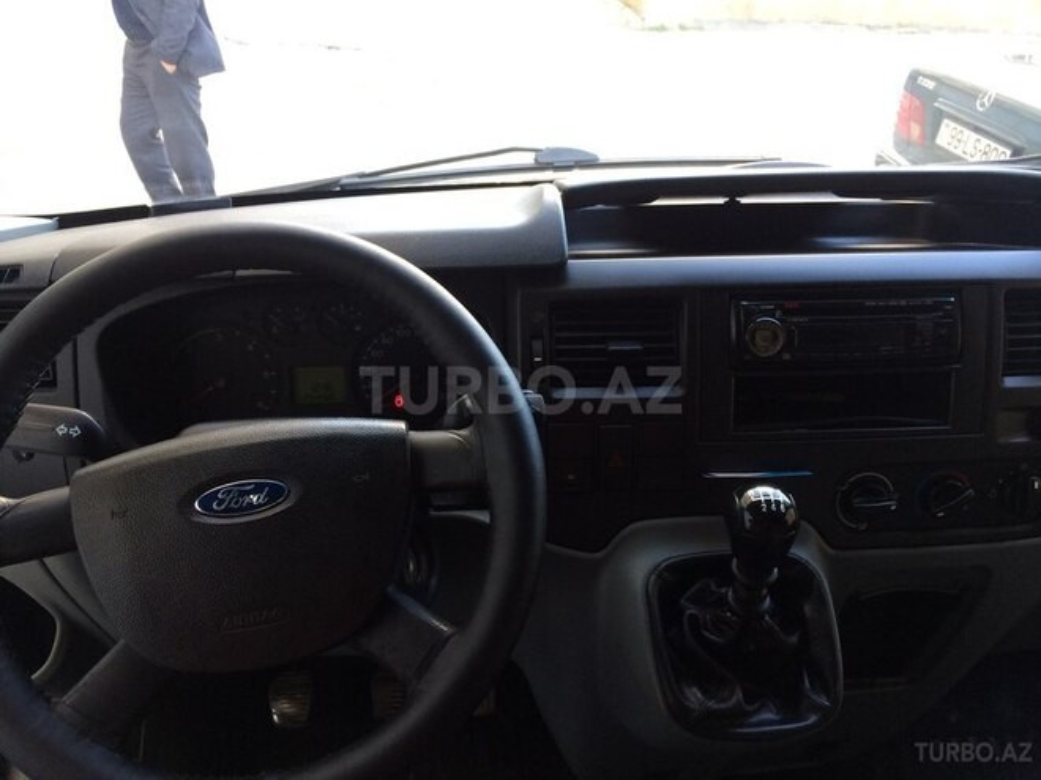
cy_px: 390
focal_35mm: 29
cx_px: 520
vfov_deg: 48.2
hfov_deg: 61.7
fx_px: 872
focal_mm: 4.15
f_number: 2.2
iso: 40
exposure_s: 1/33
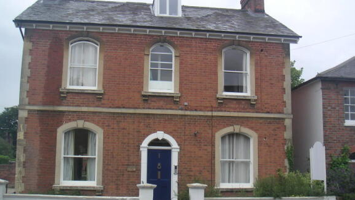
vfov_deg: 28.3
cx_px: 179
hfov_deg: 48.4
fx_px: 395
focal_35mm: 42
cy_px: 111
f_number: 2.8
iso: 50
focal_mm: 6
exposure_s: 1/500
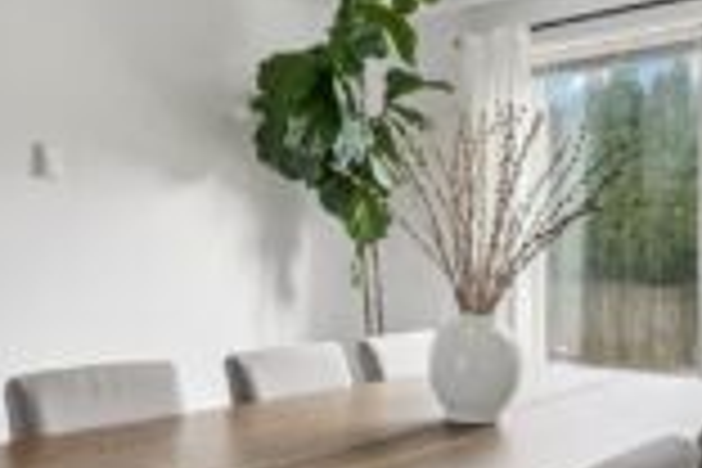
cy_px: 263
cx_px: 279
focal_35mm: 41
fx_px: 799
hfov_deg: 47.1
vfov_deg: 32.6
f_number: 8
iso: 400
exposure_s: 1/40
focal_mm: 16
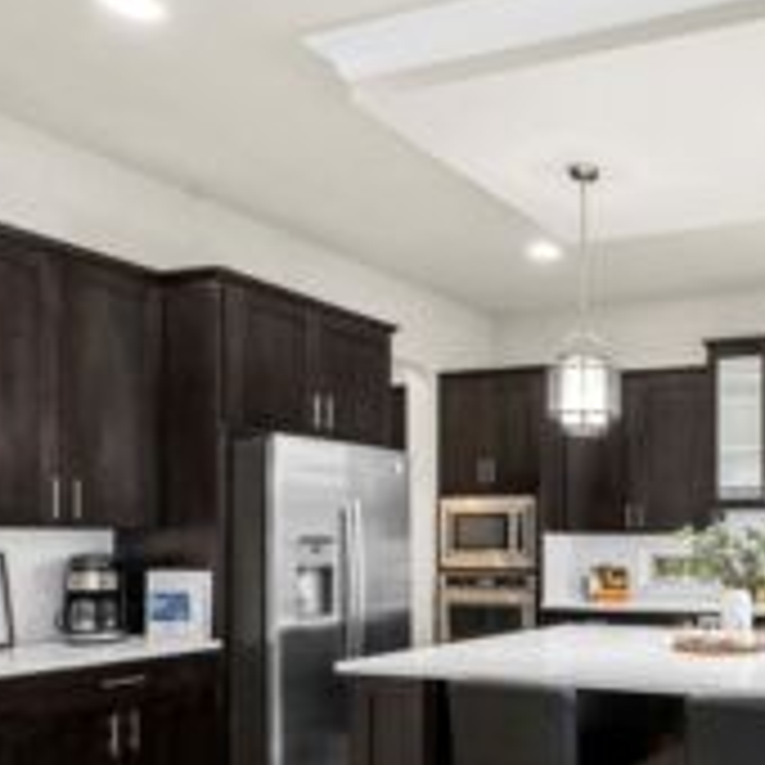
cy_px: 542
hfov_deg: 44.0
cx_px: 756
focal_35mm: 32
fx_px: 800
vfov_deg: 49.7
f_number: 7.1
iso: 1000
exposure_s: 1/6
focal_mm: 16
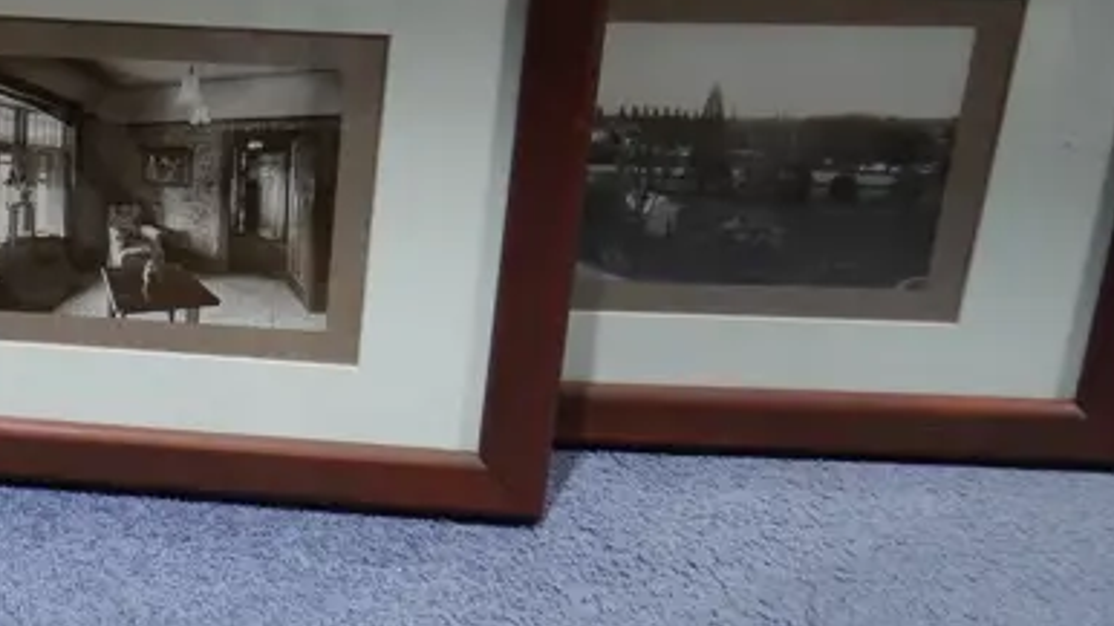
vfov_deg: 14.9
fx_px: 2392
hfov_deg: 24.1
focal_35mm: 81
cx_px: -182
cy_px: 388
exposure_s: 1/60
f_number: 3.5
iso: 250
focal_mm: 14
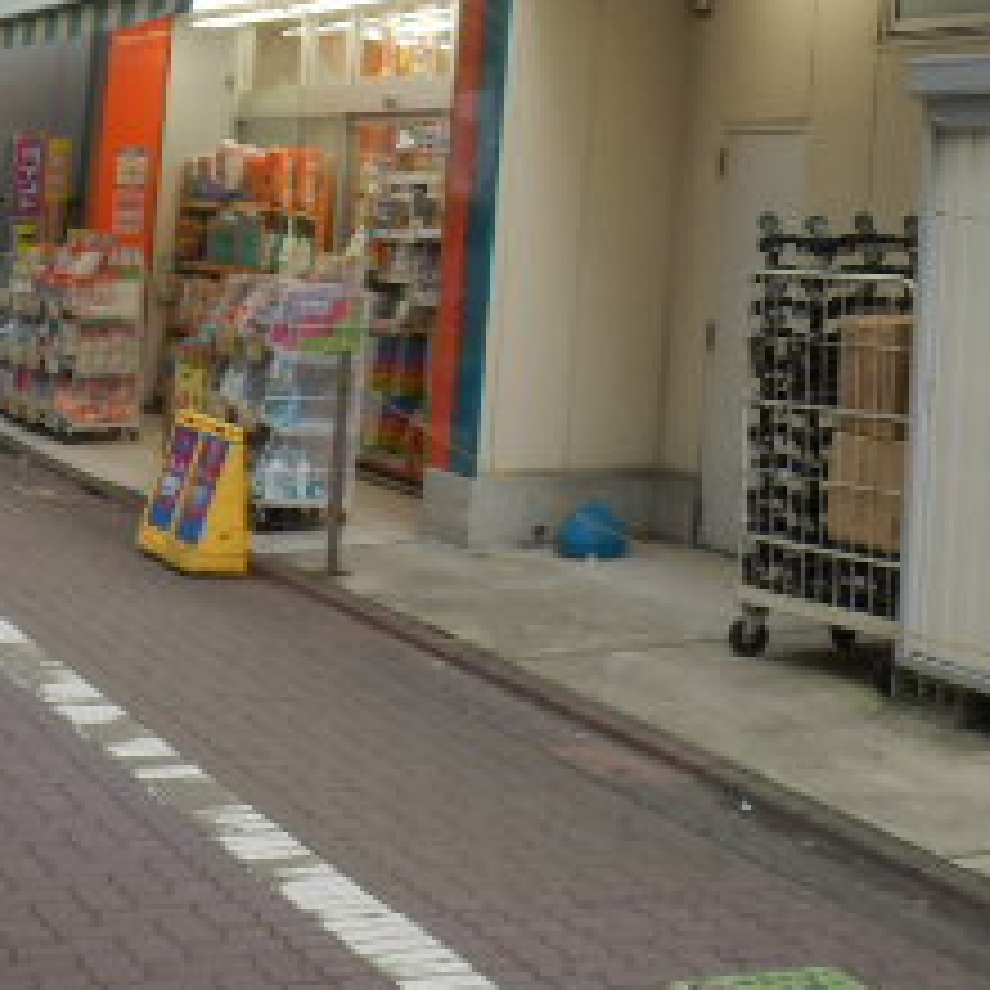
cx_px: 972
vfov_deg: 19.7
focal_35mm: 85
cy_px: -22
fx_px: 2750
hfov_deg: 19.8
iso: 80
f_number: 3.7
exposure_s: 1/60
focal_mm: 5.9
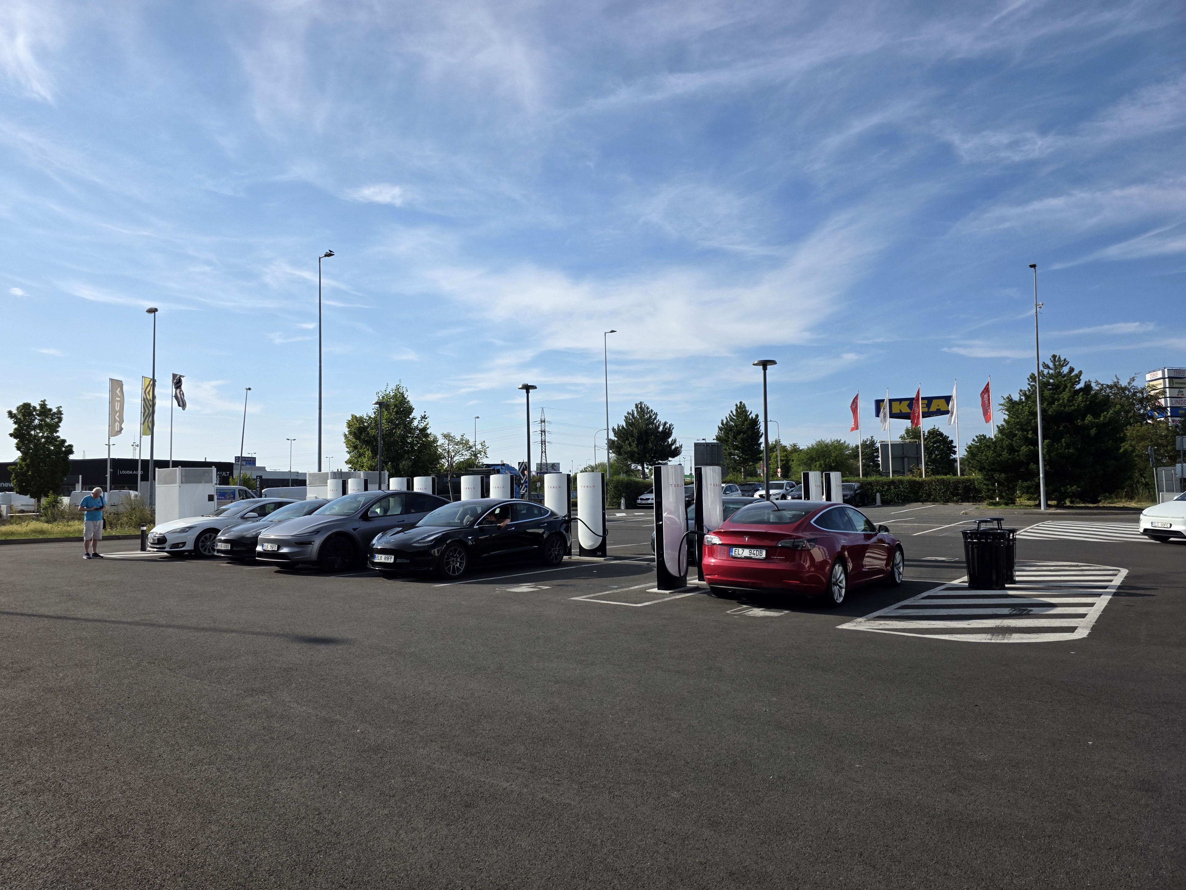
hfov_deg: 73.9
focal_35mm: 23
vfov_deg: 58.9
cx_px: 593
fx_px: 788
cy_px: 445
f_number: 1.7
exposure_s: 1/7626
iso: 80
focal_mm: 6.3
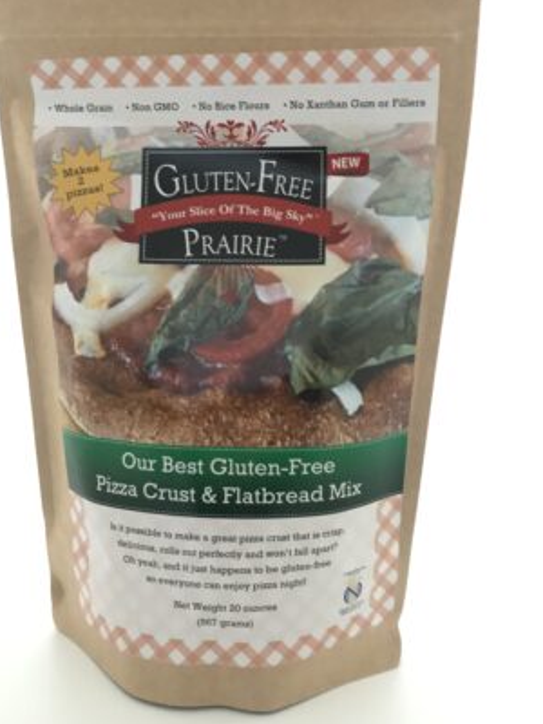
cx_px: 276
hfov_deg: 40.7
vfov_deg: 52.4
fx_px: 732
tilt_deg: -10.5
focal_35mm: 35
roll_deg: -1.4
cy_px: 299
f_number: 1.8
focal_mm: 3.99
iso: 160
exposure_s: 1/20
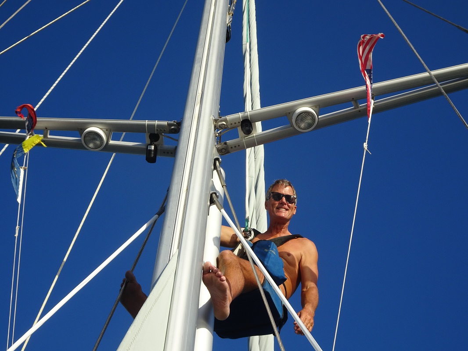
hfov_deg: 32.2
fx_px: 811
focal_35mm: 60
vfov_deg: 24.4
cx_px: 234
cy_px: 176
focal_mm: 10.23
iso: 80
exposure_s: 1/640
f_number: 4.5
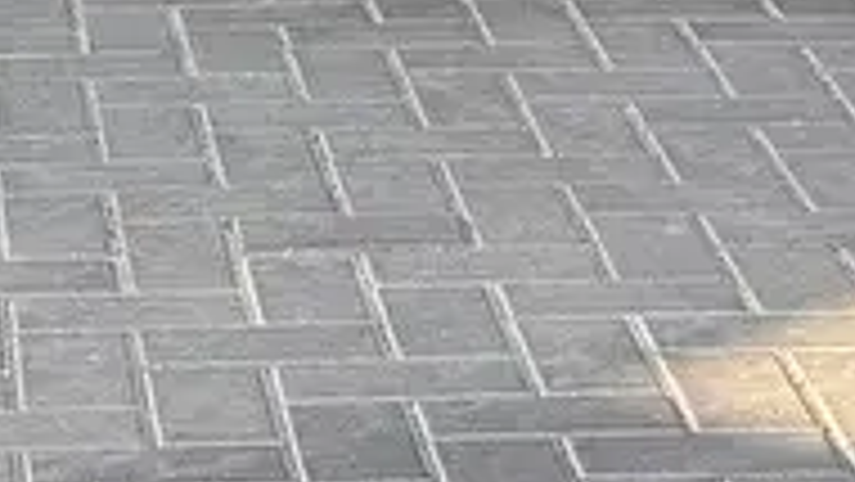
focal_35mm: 220
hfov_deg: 9.7
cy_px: -793
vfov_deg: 5.3
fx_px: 4989
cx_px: -166
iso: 64
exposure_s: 1/1263
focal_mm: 6.76
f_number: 1.78
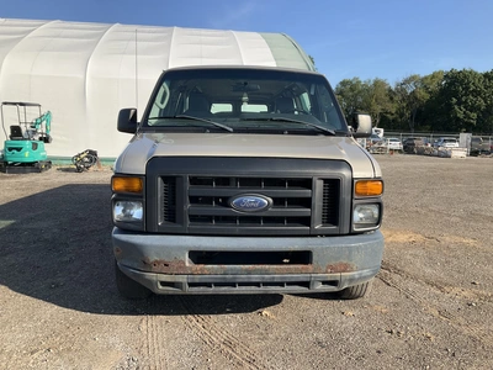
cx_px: 246
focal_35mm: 29
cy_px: 185
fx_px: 413
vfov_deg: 48.2
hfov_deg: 61.7
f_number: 1.8
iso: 25
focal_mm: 3
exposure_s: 1/1098
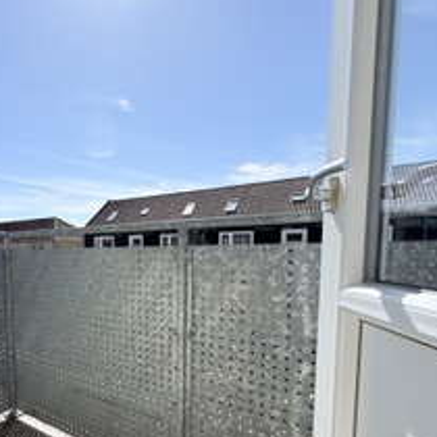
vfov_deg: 68.5
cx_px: 107
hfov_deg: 65.2
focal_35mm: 22
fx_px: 314
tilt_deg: -3.8
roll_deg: +0.5
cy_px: 275
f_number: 2.2
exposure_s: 1/1795
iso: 50
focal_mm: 2.22
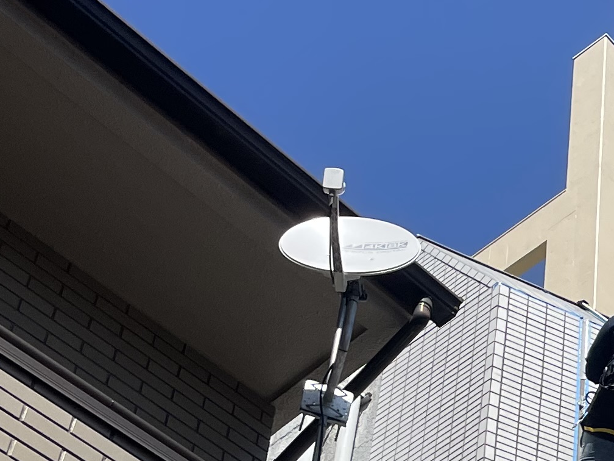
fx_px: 1845
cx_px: 1097
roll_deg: +10.5
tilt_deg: +40.6
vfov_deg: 13.2
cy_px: 745
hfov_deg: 16.1
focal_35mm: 104
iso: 32
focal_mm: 4.2
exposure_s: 1/5556
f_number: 1.6
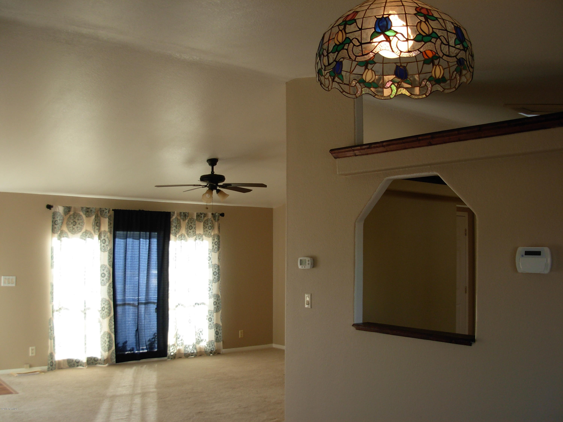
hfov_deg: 49.0
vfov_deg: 37.7
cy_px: 211
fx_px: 618
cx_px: 282
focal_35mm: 38
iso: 79
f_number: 2.9
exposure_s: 1/98.7
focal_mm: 6.3
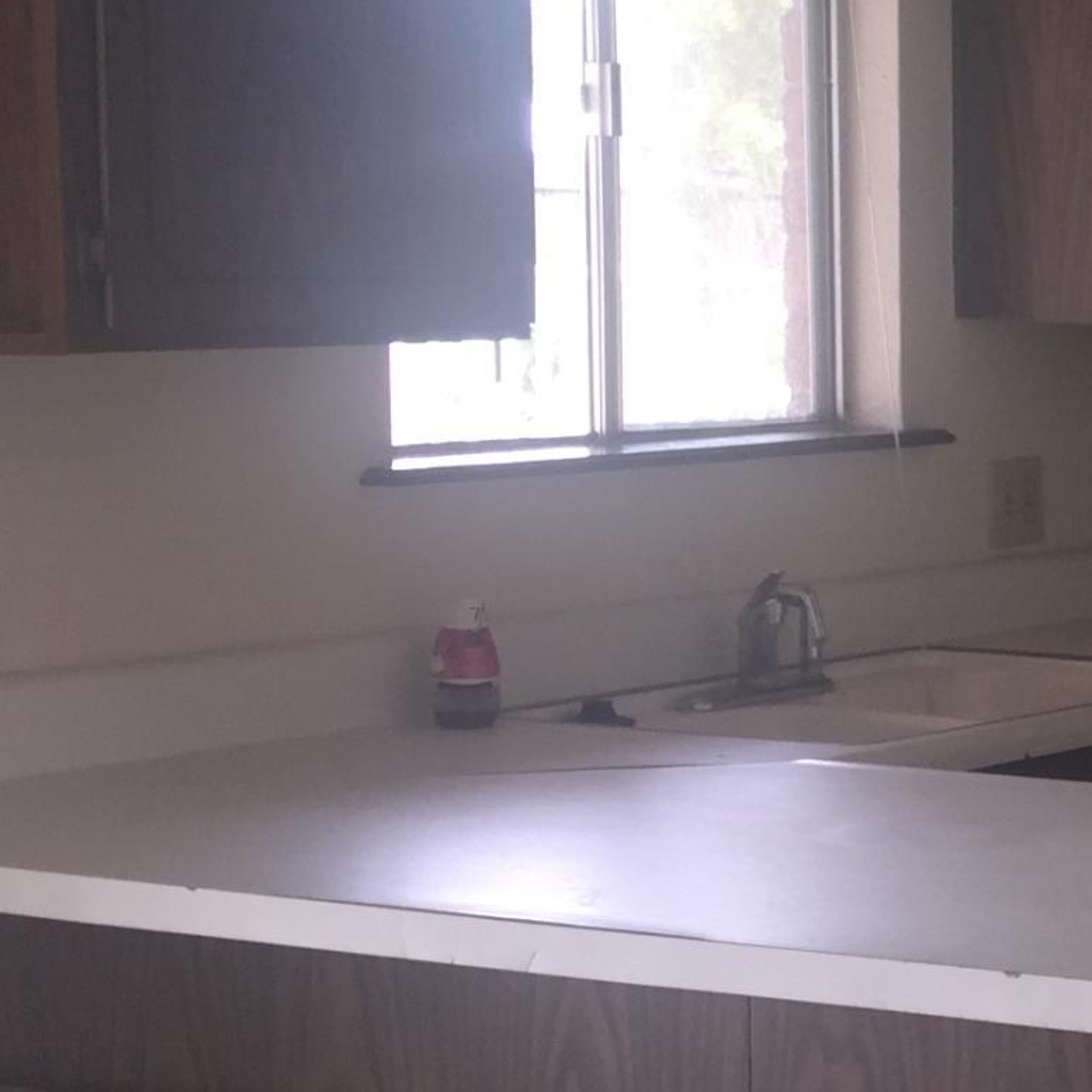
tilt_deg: -6.9
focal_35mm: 99
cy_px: 631
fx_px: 3533
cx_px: 1862
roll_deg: -1.3
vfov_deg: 17.6
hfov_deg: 15.5
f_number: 2.2
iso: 32
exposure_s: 1/30
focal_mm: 4.15
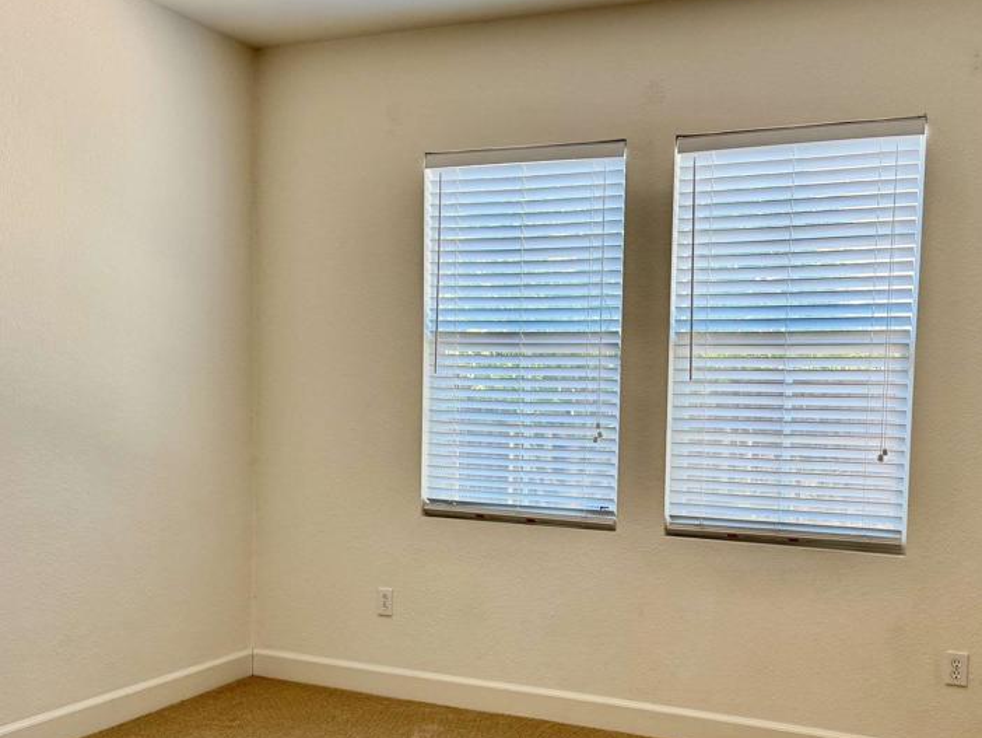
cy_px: 452
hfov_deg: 52.0
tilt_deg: -2.5
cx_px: 615
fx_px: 993
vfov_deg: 40.5
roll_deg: -1.2
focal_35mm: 35
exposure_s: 1/121
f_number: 1.78
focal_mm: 6.76
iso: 160
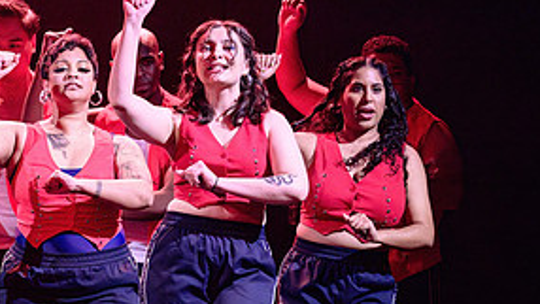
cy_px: 227
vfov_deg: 3.6
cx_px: 21
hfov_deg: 6.4
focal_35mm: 334
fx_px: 4783
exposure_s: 1/200
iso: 1600
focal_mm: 135
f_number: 2.8
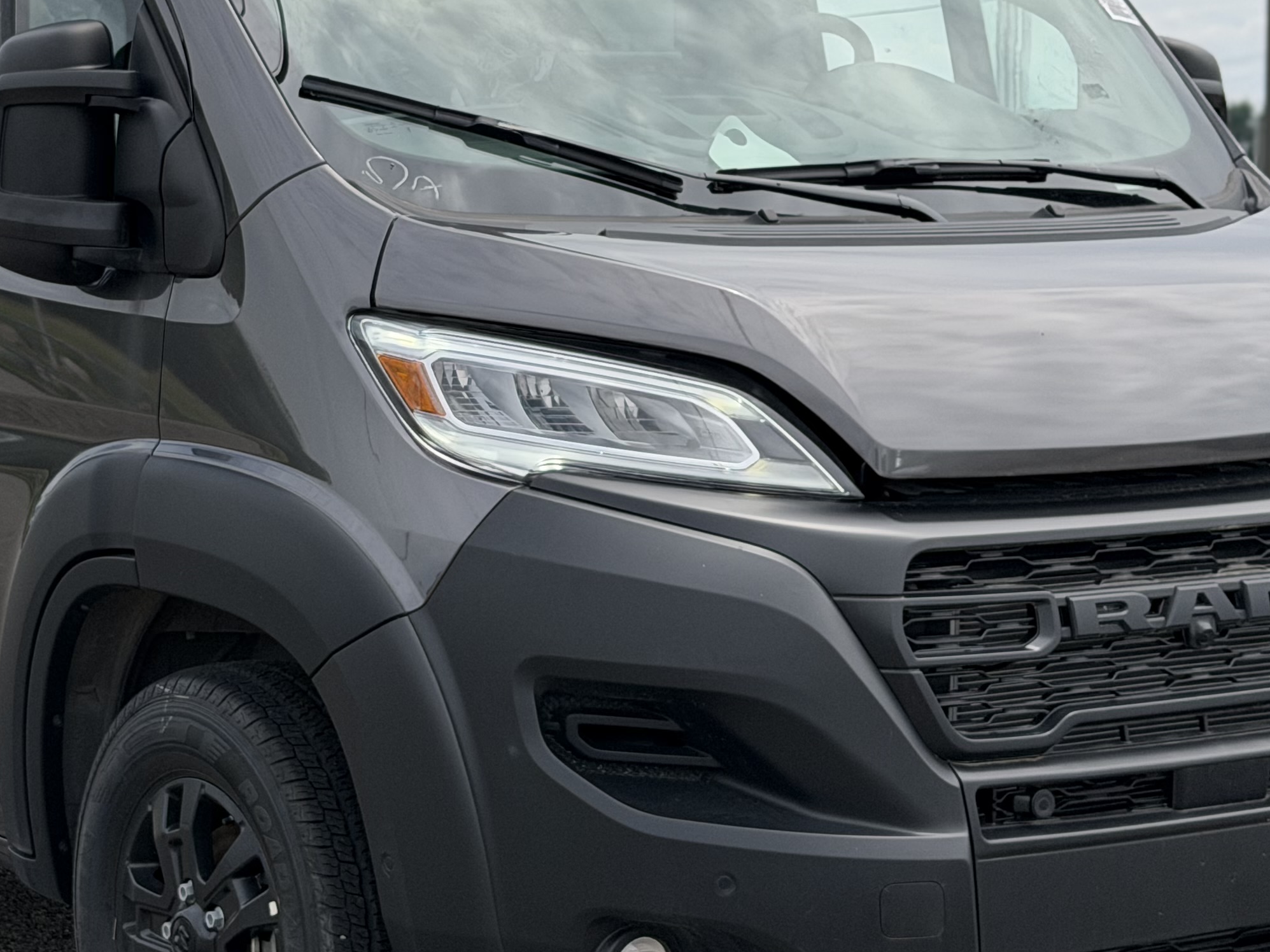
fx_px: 3559
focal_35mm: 97
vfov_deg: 15.2
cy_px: 323
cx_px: 382
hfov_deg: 20.1
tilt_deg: -2.5
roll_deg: -0.1
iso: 64
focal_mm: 6.76
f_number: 1.78
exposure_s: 1/4878
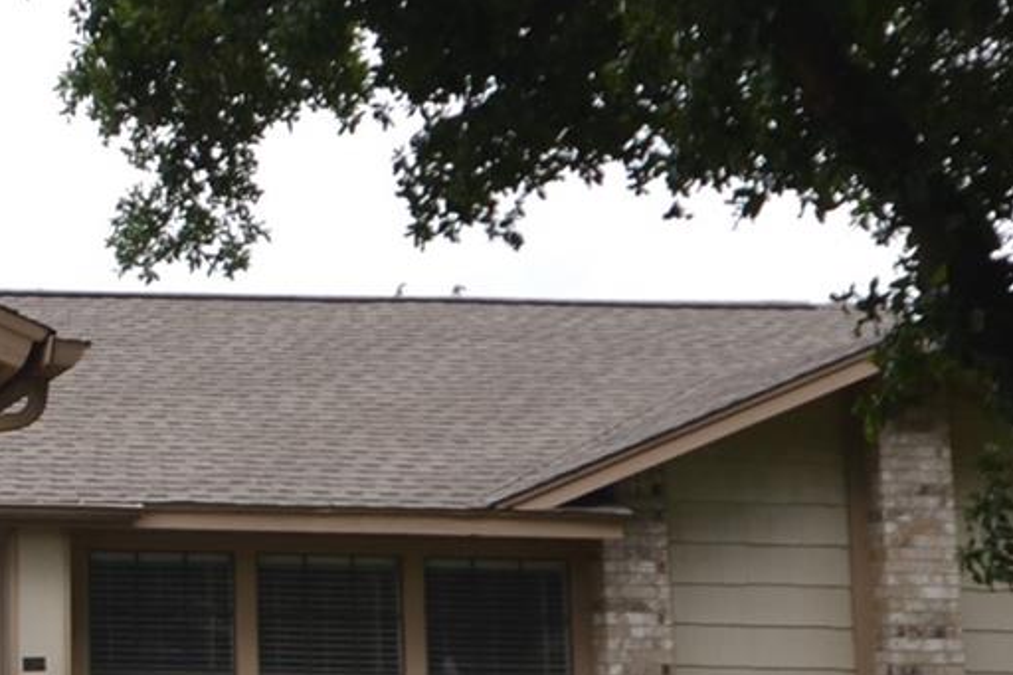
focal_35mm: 90
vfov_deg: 15.2
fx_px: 2532
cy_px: 223
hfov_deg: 20.3
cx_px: -368
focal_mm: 15
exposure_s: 1/200
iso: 100
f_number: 7.1
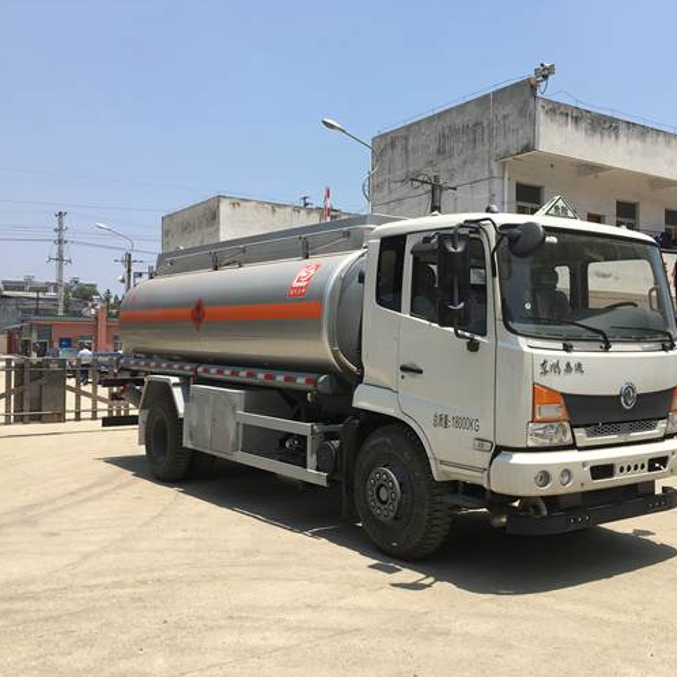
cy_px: 340
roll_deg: +0.0
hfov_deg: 46.9
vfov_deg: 47.2
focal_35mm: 35
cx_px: 409
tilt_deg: +1.0
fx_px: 774
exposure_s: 1/1508
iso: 25
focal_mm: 4.15
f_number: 2.2
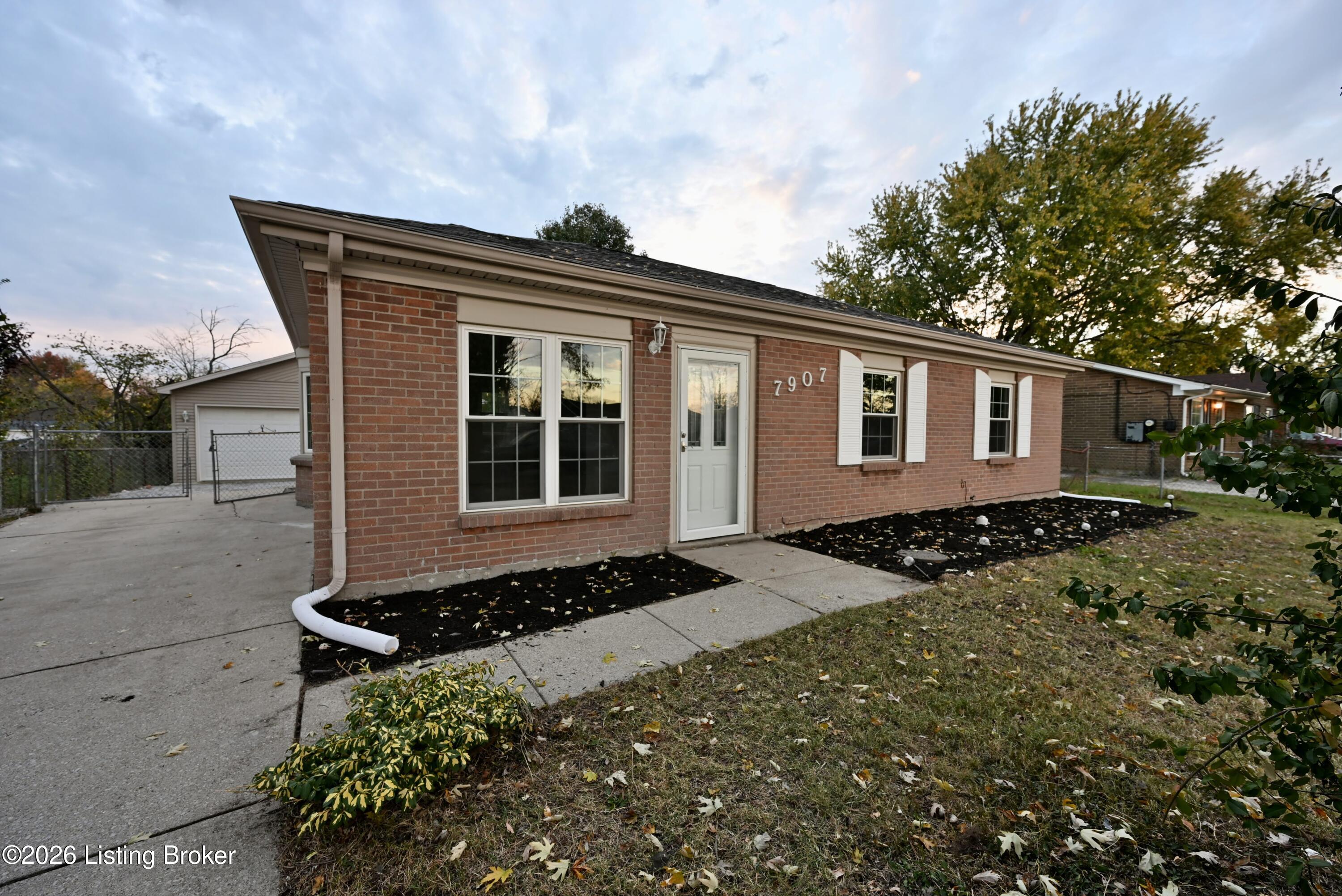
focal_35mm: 14
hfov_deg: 104.2
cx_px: 671
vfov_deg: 81.3
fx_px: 522
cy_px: 448
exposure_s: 1/25
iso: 280
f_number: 6.3
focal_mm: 14
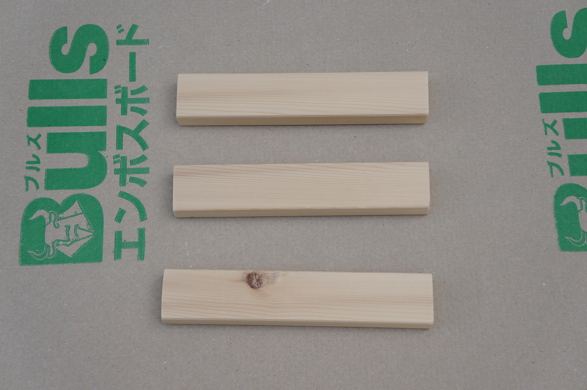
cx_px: 294
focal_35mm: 54
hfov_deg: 36.9
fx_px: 880
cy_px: 195
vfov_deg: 25.0
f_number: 5.6
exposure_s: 1/640
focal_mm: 36
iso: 200
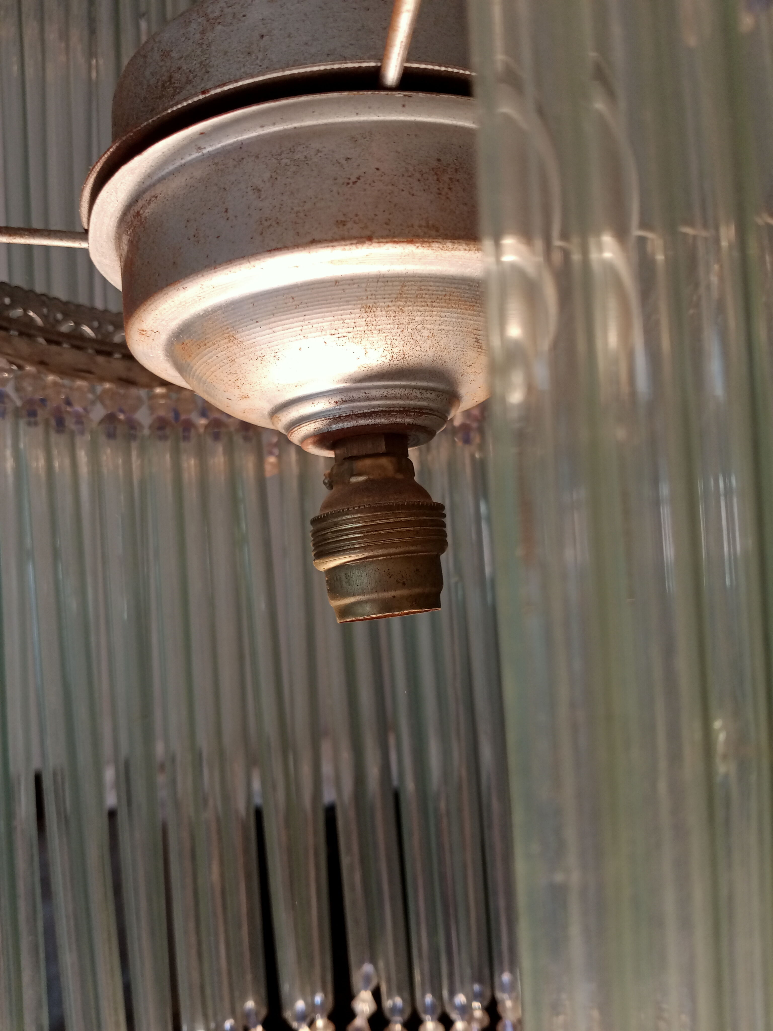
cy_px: 516
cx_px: 386
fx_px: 834
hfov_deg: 49.7
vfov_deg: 63.4
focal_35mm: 28
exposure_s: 1/104
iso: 108
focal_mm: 4.05
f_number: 1.8
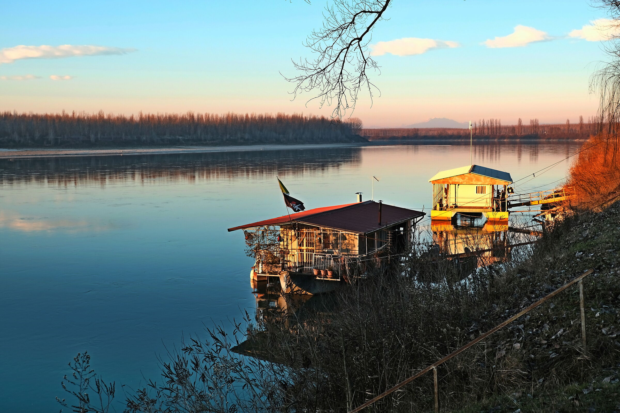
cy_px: 206
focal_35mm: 46
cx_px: 310
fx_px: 792
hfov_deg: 42.7
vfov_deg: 29.2
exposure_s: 1/150
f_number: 4.7
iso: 200
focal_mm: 30.5
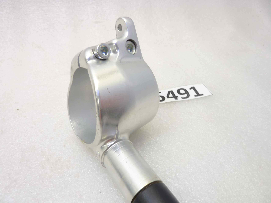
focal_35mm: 25
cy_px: 102
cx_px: 136
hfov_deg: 69.4
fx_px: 196
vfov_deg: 54.9
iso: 80
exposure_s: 1/15
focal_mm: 4.1
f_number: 3.3
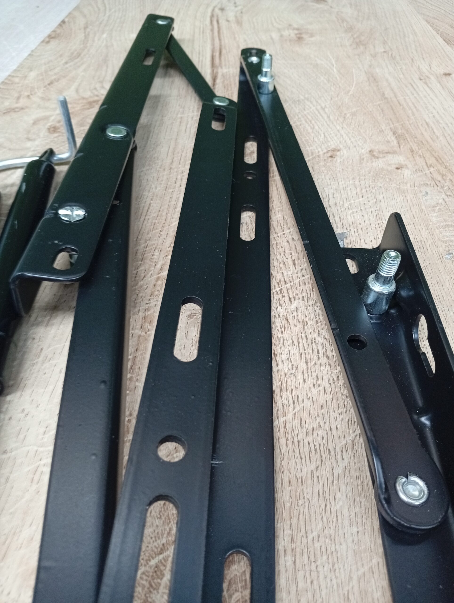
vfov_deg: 65.2
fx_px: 471
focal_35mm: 27
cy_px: 302
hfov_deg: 51.5
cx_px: 227
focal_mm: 3.98
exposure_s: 1/33.3
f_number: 1.8
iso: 175
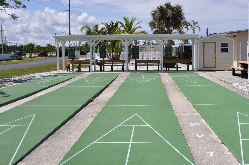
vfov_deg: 37.6
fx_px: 242
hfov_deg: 53.9
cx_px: 155
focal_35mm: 35
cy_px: 64
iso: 200
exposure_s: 1/500
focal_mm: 18
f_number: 11
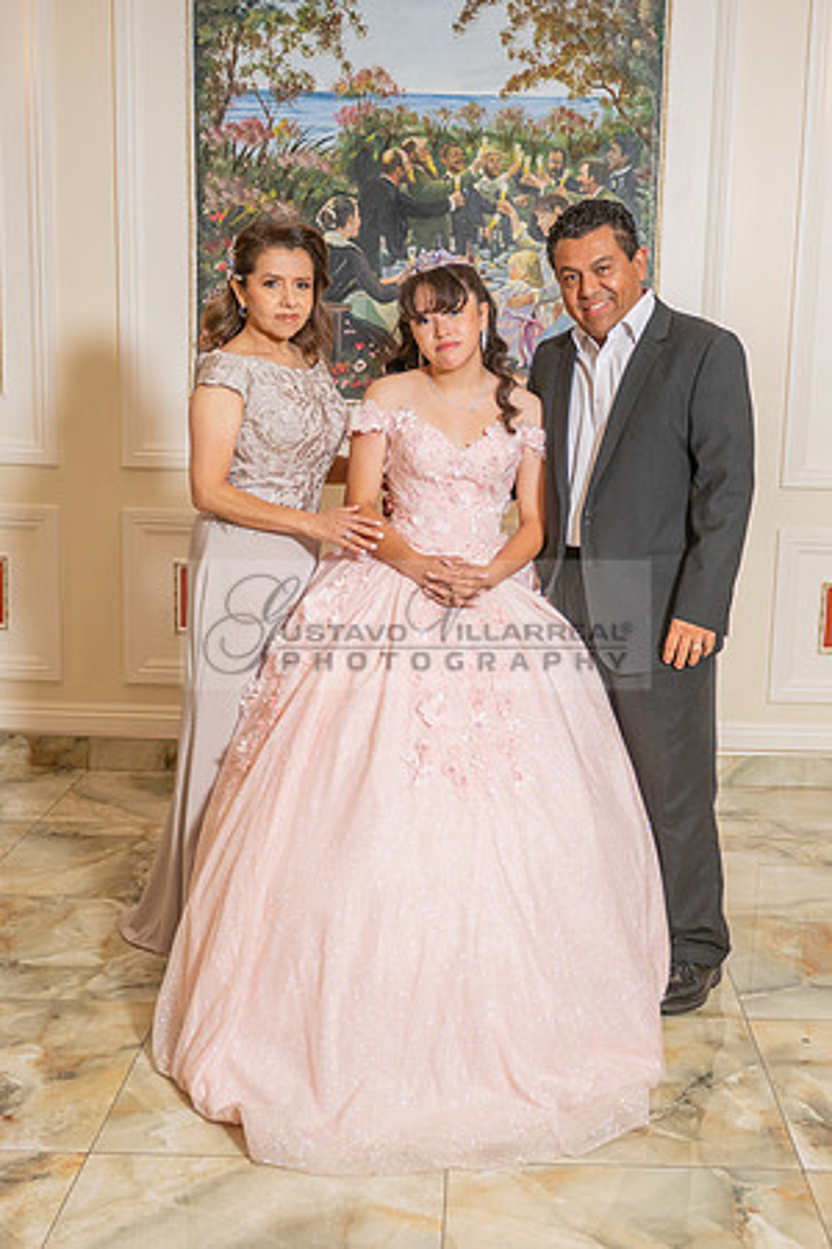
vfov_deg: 43.3
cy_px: 636
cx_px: 503
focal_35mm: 45
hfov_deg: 29.6
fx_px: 1570
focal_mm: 28
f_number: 2.8
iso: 320
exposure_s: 1/200
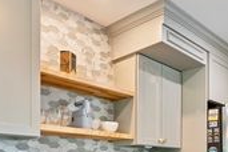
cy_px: 169
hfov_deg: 44.4
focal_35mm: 43
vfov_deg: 28.4
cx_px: 165
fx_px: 271
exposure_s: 1.3
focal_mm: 14.6
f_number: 9
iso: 400
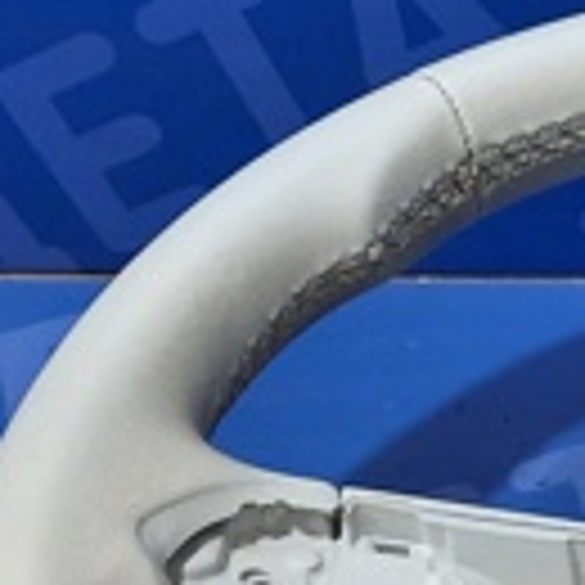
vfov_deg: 15.6
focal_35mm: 109
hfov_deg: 14.8
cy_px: 612
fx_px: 2084
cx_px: 882
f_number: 2
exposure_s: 1/60
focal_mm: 4.6
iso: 250
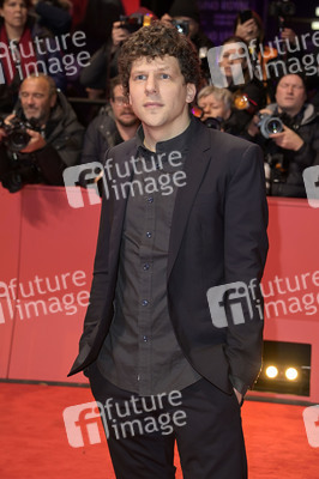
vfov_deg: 24.8
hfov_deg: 16.6
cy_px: 240
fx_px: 1092
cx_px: 160
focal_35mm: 82
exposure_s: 1/160
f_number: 5.6
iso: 1250
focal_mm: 82
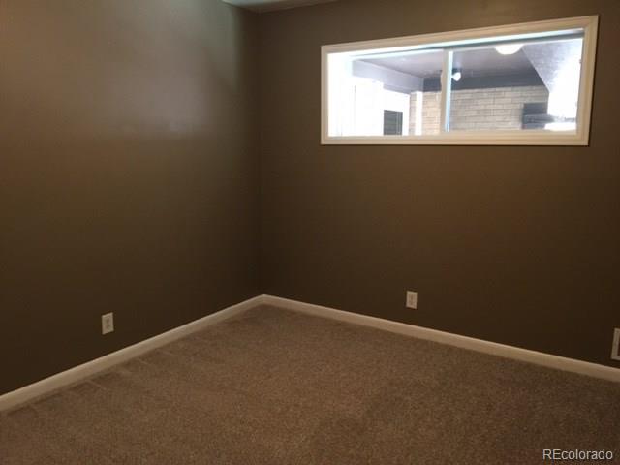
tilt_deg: -11.2
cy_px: 232
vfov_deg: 48.2
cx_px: 310
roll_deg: -0.3
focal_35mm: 29
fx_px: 519
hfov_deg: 61.7
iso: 125
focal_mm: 4.15
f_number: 2.2
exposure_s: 1/15
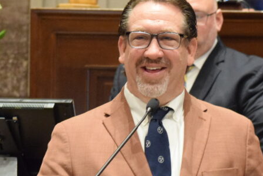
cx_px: 179
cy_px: 137
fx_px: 2391
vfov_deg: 4.2
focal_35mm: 327
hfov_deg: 6.3
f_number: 4.8
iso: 6400
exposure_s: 1/50
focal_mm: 95
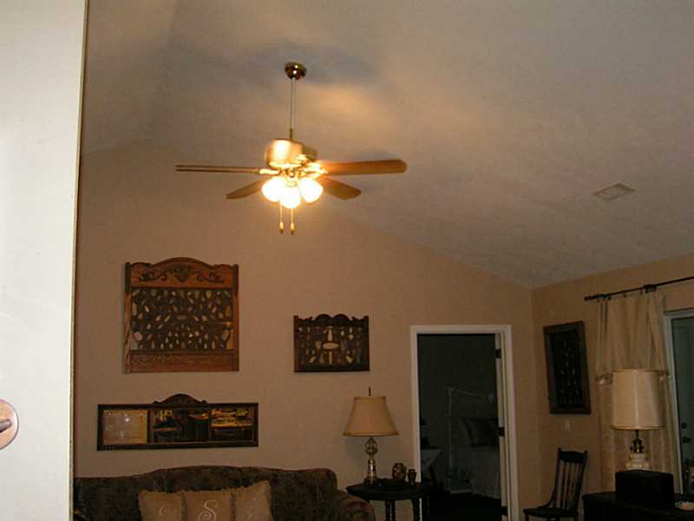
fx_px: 762
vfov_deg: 37.7
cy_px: 260
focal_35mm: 38
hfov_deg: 49.0
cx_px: 347
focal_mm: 5.8
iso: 200
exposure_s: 1/40
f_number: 2.8
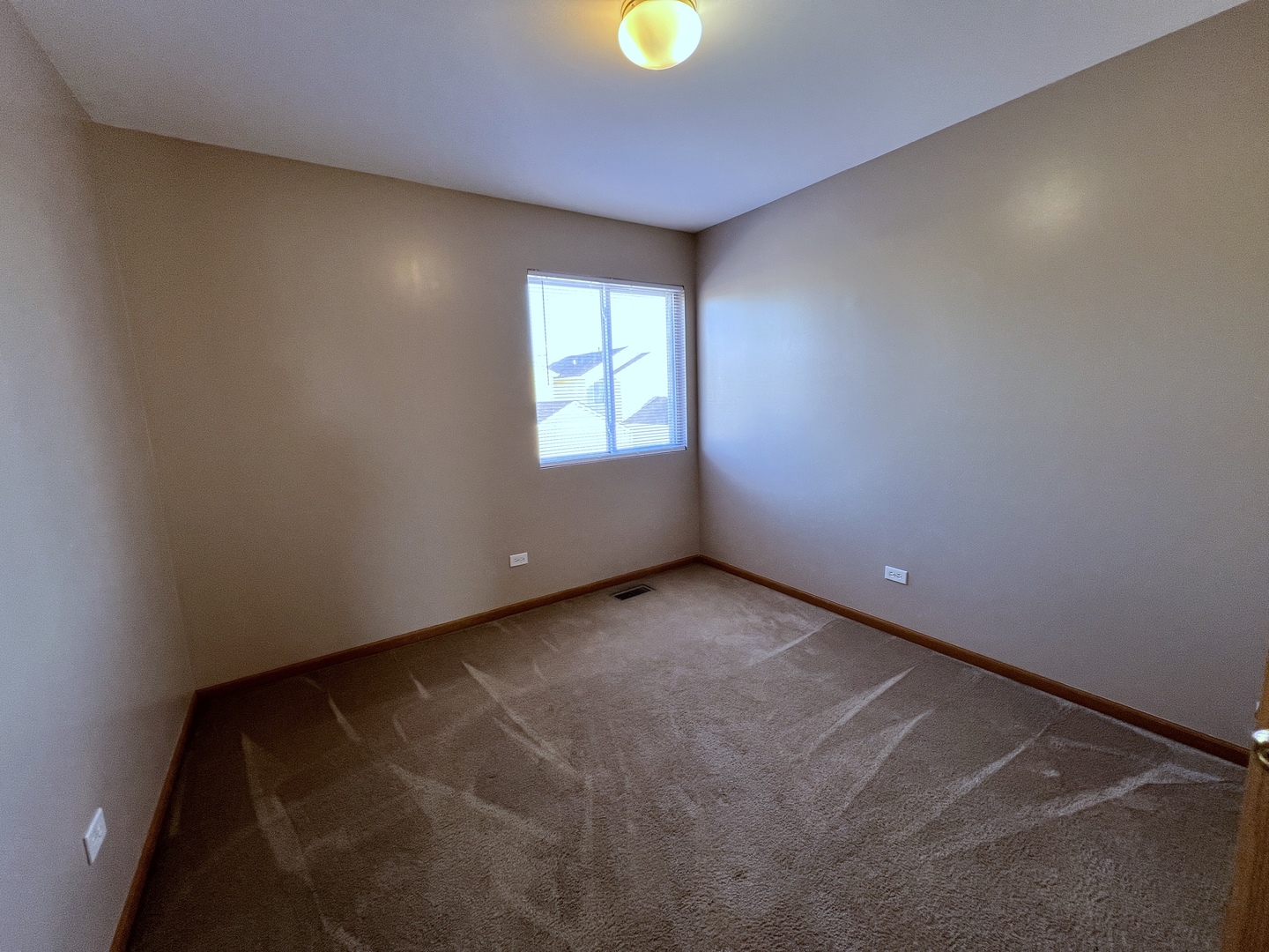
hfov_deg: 106.2
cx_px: 634
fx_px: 477
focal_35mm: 13
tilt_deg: -7.7
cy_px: 476
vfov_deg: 89.9
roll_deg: +1.9
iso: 80
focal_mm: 1.57
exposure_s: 1/120
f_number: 1.8
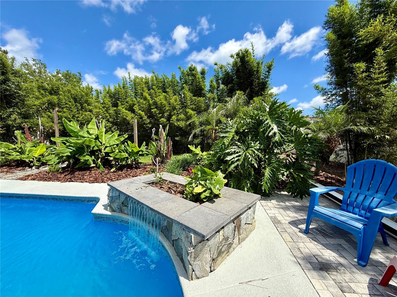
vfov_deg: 85.7
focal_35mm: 14
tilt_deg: -4.3
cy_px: 148
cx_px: 198
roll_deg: +0.2
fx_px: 161
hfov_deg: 102.1
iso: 50
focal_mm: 2.22
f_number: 2.2
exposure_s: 1/1339
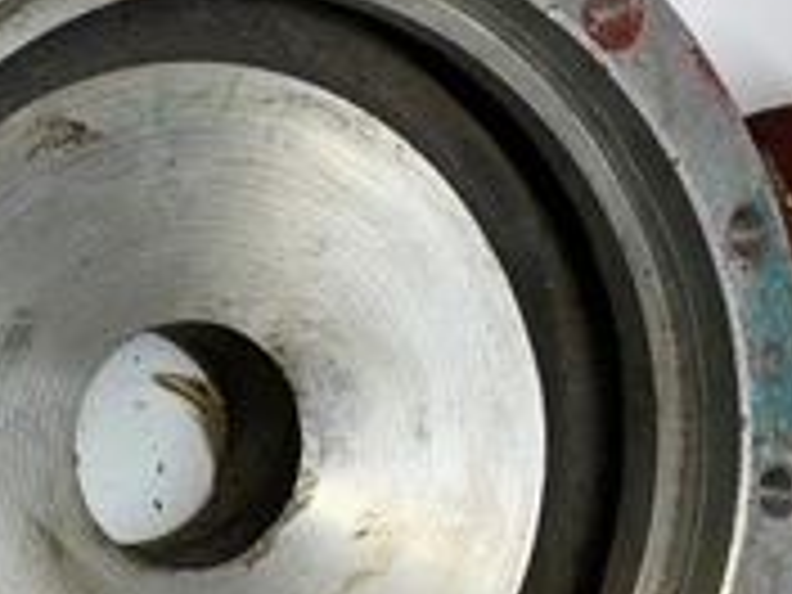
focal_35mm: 59
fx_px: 1350
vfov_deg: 24.5
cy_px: 459
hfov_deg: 32.2
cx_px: 212
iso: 25
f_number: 1.8
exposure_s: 1/122
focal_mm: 4.25
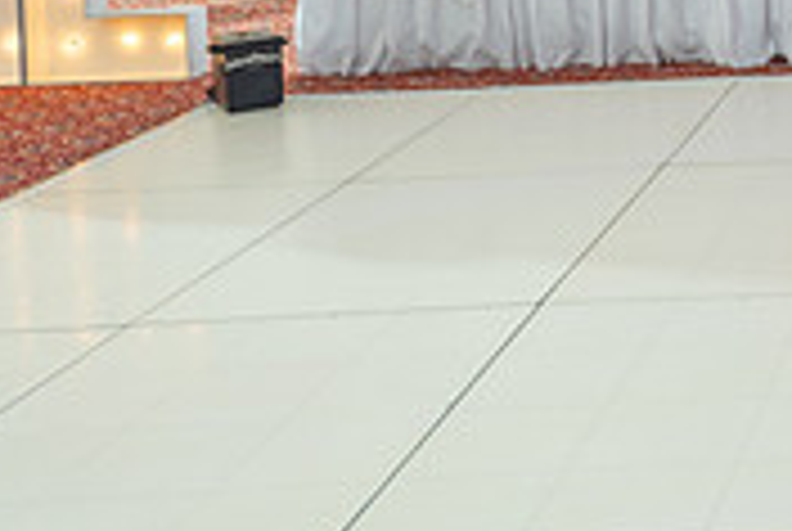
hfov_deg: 21.6
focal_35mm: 79
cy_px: -236
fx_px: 1741
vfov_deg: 16.1
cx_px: 1174
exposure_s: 1/100
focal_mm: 24
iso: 400
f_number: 2.8
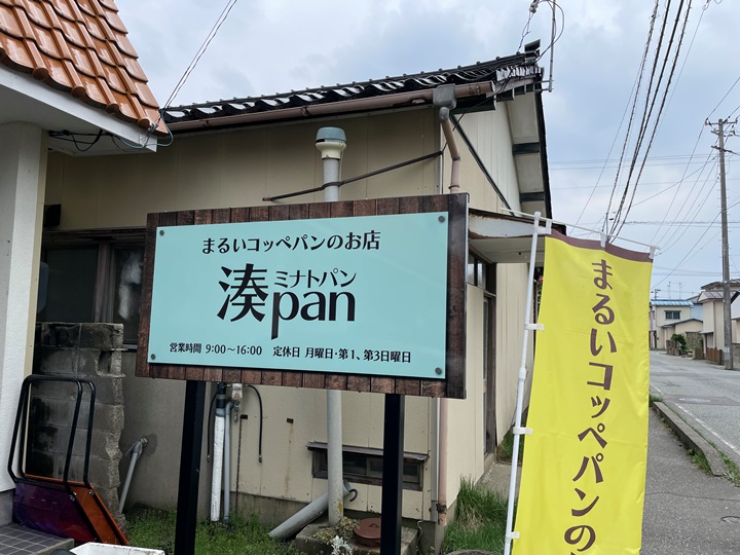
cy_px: 278
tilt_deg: +2.9
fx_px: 556
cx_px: 370
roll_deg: -1.8
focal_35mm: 26
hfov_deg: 67.3
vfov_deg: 53.1
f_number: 1.6
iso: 32
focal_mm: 4.2
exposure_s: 1/2618
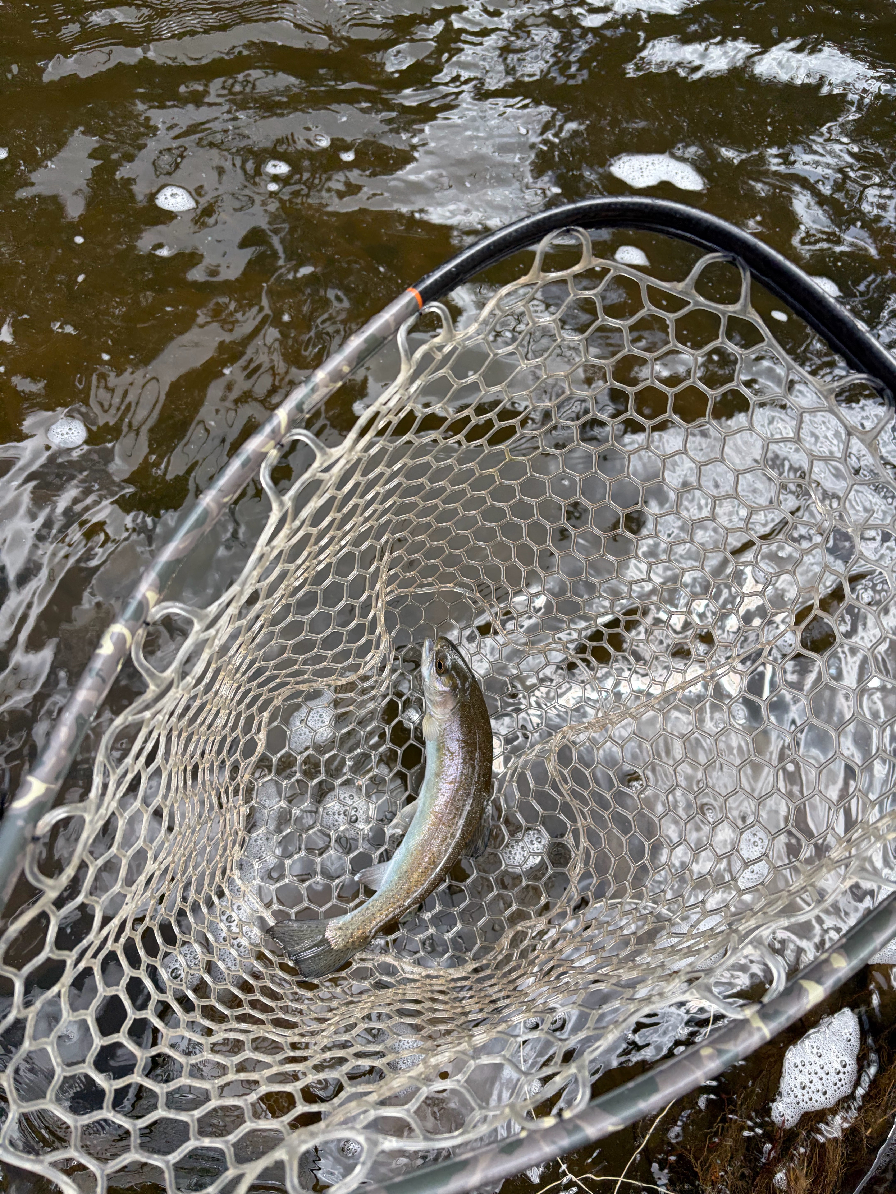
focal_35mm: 26
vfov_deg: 67.3
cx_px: 448
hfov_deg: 53.1
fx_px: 897
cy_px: 597
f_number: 1.6
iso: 50
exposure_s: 1/660
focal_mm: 5.96
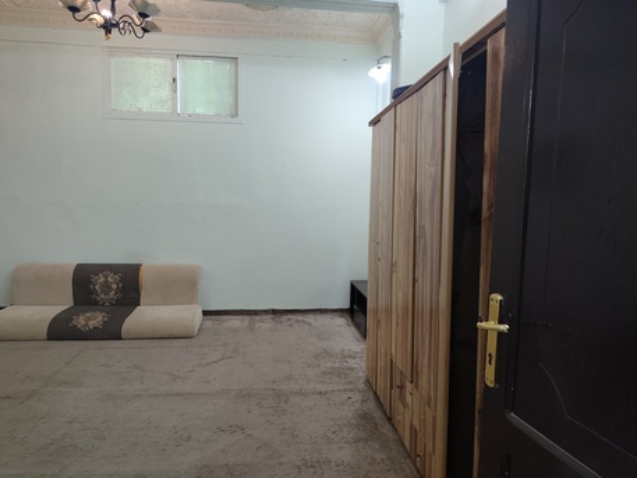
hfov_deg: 73.9
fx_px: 423
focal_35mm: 23
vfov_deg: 58.9
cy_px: 239
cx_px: 318
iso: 500
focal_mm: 6.19
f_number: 1.65
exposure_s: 1/60
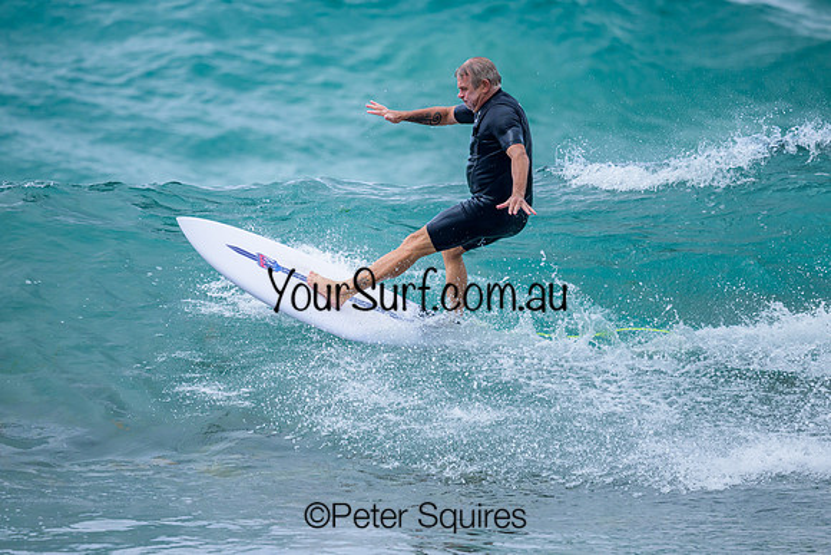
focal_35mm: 800
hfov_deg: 2.6
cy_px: 278
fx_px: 18470
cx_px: 416
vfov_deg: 1.7
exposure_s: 1/2000
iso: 720
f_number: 6.3
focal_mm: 800
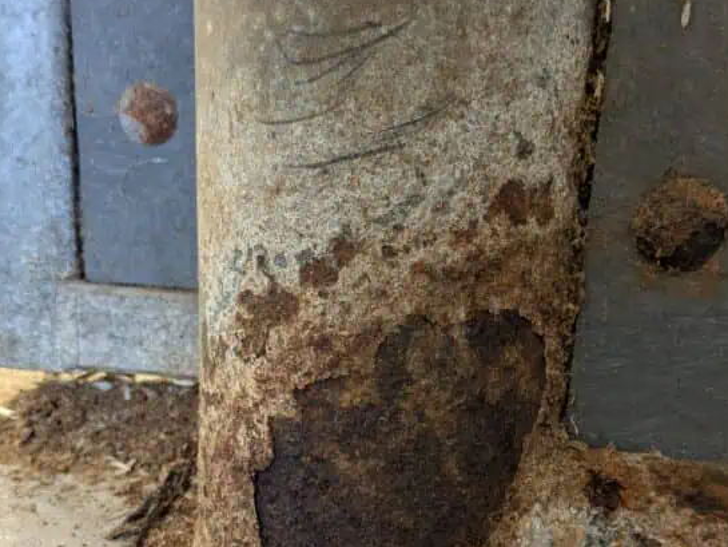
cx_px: 403
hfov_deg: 40.4
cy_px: 400
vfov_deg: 30.5
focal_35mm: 47
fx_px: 989
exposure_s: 1/33.3
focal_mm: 5.43
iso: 188
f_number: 1.89
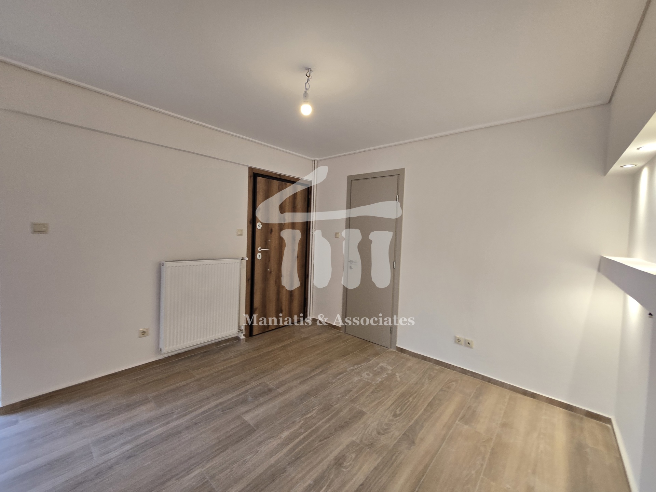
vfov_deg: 89.9
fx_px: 246
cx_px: 328
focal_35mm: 13
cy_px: 246
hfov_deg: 106.2
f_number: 2.2
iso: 80
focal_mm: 2.2
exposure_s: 1/50
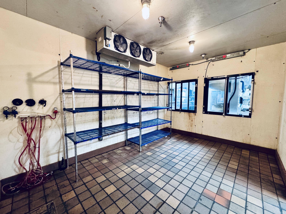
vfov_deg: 85.7
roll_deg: -0.6
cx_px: 143
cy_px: 107
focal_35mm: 14
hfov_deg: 102.1
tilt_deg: -5.3
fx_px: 116
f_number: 2.2
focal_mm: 2.22
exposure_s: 1/60
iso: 800
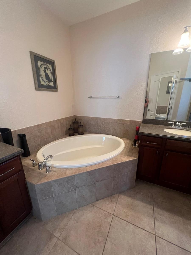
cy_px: 128
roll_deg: +0.0
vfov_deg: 106.2
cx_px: 96
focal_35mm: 13
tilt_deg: -16.3
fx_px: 96
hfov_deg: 89.9
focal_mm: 1.57
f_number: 1.8
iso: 250
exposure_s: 1/60
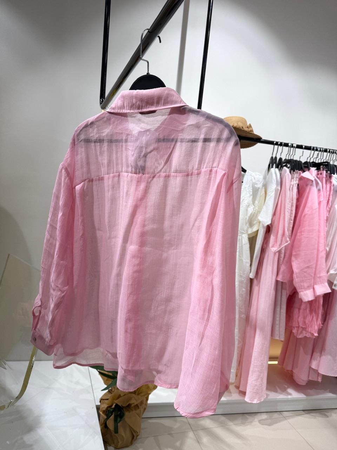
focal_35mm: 24
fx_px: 312
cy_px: 225
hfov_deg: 56.8
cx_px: 168
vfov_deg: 71.6
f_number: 1.78
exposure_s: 1/430
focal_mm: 6.76
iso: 80
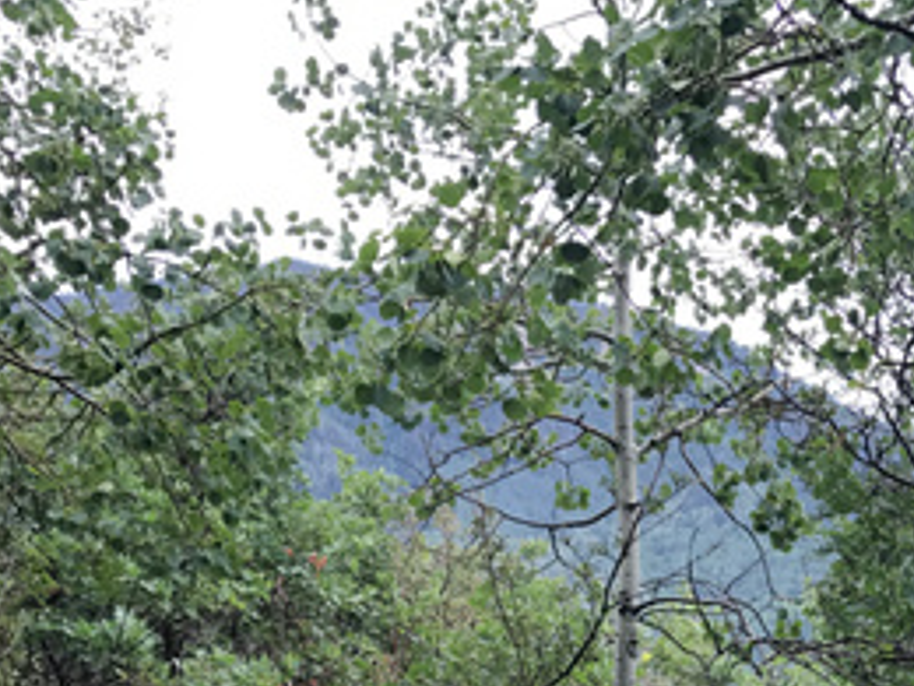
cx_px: 851
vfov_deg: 20.0
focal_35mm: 69
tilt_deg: -2.9
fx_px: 1822
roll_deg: -0.1
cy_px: 830
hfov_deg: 27.0
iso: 20
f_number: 1.8
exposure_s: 1/456
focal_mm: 3.99
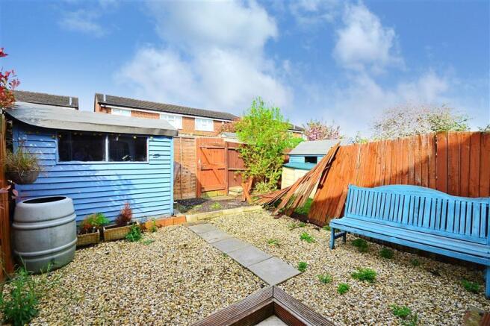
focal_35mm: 15
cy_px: 163
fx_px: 204
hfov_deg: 100.4
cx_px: 245
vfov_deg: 77.3
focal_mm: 10
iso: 200
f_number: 13
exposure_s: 1/40
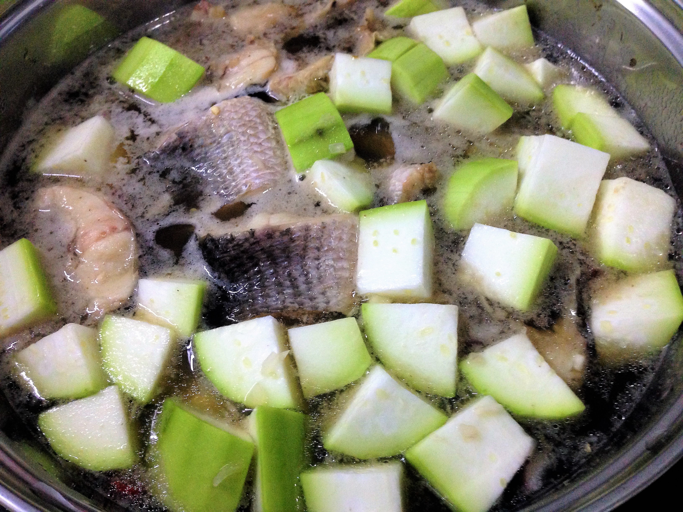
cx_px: 342
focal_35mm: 33
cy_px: 256
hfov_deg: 55.4
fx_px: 651
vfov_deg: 42.9
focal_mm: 4.12
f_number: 2.4
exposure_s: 1/20
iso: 250
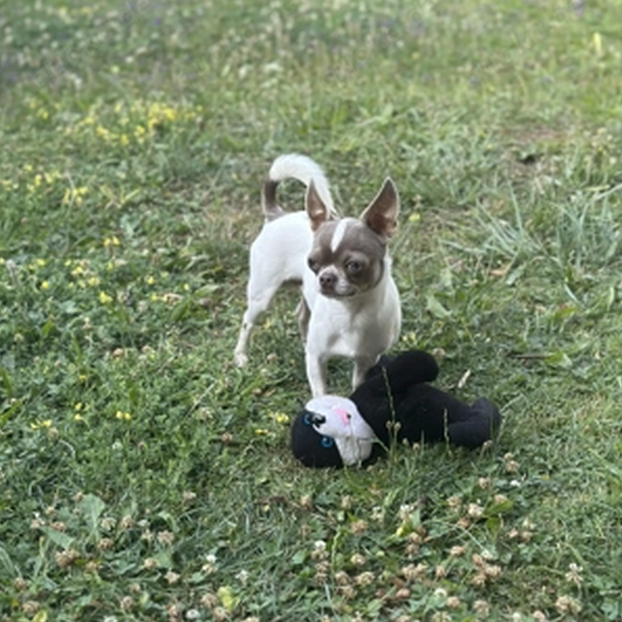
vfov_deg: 29.9
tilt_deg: -28.8
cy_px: 392
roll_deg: +1.0
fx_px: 1159
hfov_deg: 30.0
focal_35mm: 57
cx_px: 311
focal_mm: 6.86
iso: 80
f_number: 1.78
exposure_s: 1/227
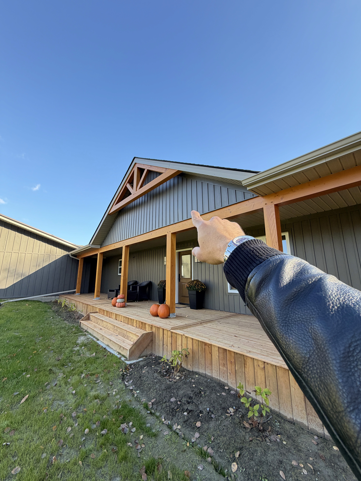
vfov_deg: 102.1
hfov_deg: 85.7
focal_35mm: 14
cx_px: 180
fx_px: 195
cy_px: 240
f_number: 2.2
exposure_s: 1/167
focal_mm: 2.22
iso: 50
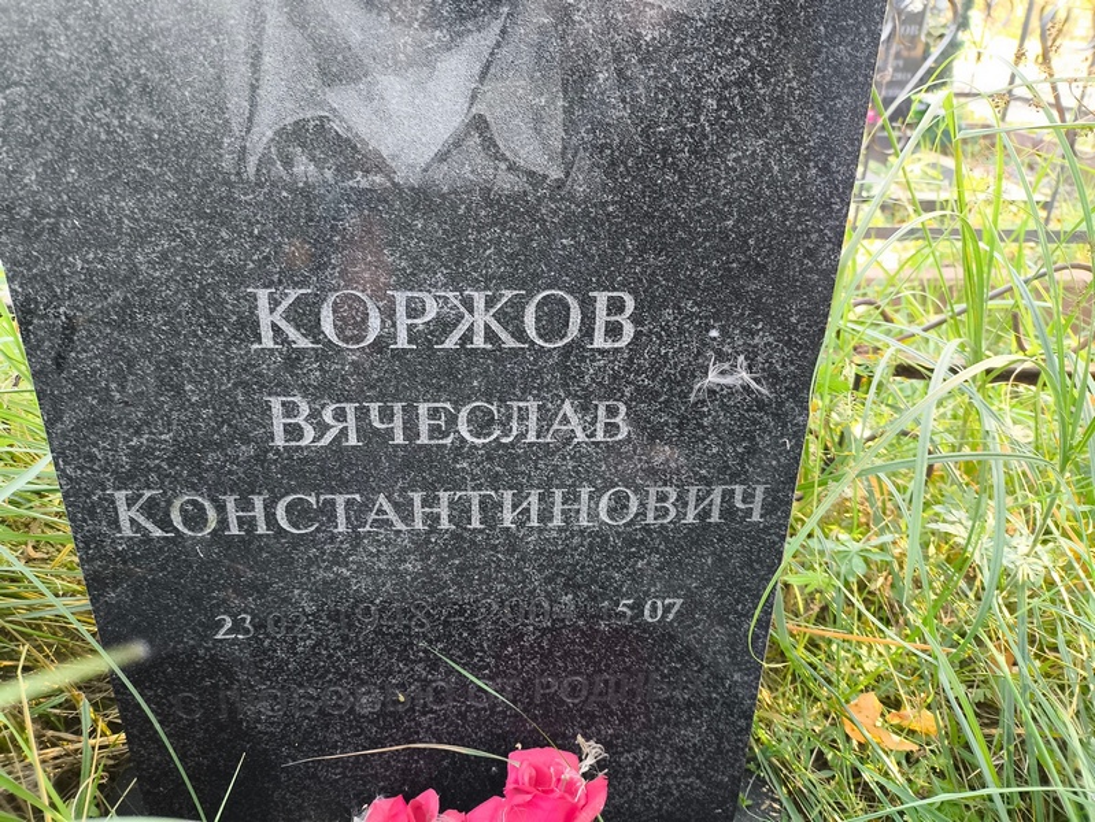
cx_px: 548
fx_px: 791
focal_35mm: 25
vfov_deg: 54.9
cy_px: 411
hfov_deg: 69.4
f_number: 1.7
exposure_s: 1/60
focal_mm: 4.71
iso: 125
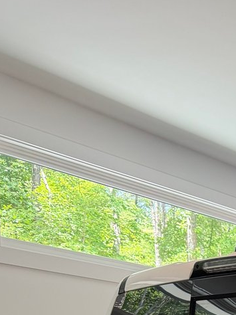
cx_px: 354
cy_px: 501
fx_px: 737
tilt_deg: -3.2
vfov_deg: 20.1
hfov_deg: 16.6
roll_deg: +0.3
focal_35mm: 81
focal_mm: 6.76
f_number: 1.78
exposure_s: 1/121
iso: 125
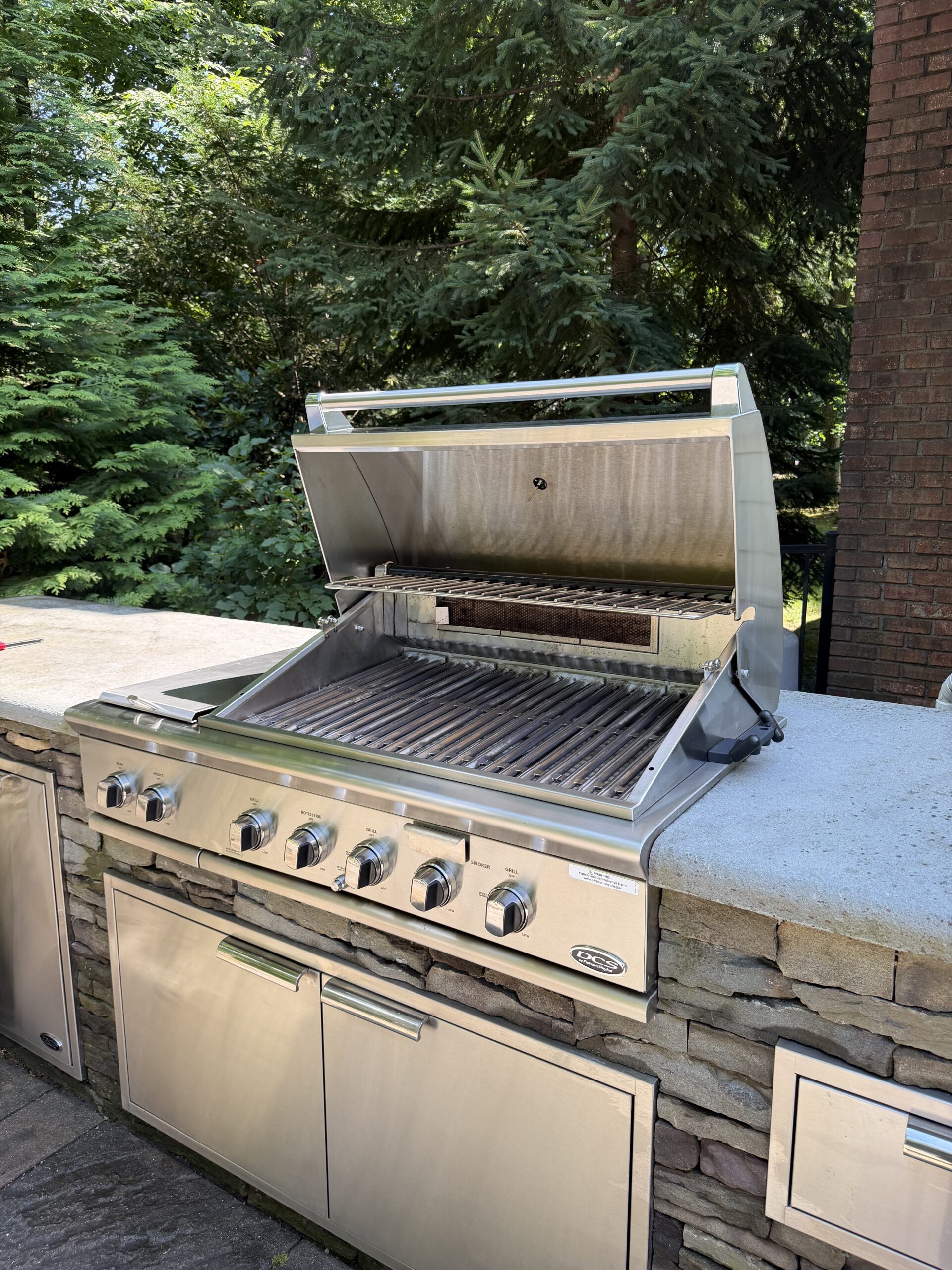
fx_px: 880
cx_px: 476
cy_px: 635
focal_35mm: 24
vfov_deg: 71.6
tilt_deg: -10.0
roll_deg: -1.4
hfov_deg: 56.8
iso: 100
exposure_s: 1/567
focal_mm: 6.76
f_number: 1.78
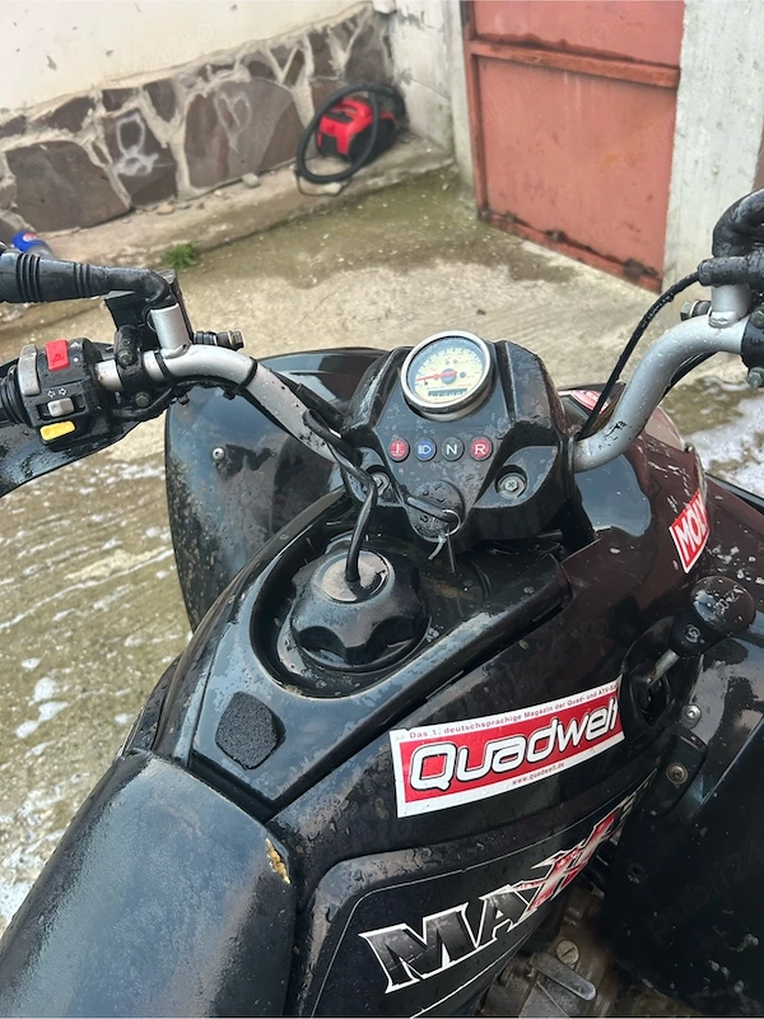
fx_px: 765
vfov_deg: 67.3
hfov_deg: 53.1
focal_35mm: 26
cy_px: 510
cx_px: 382
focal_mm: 5.7
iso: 160
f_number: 1.5
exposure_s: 1/60
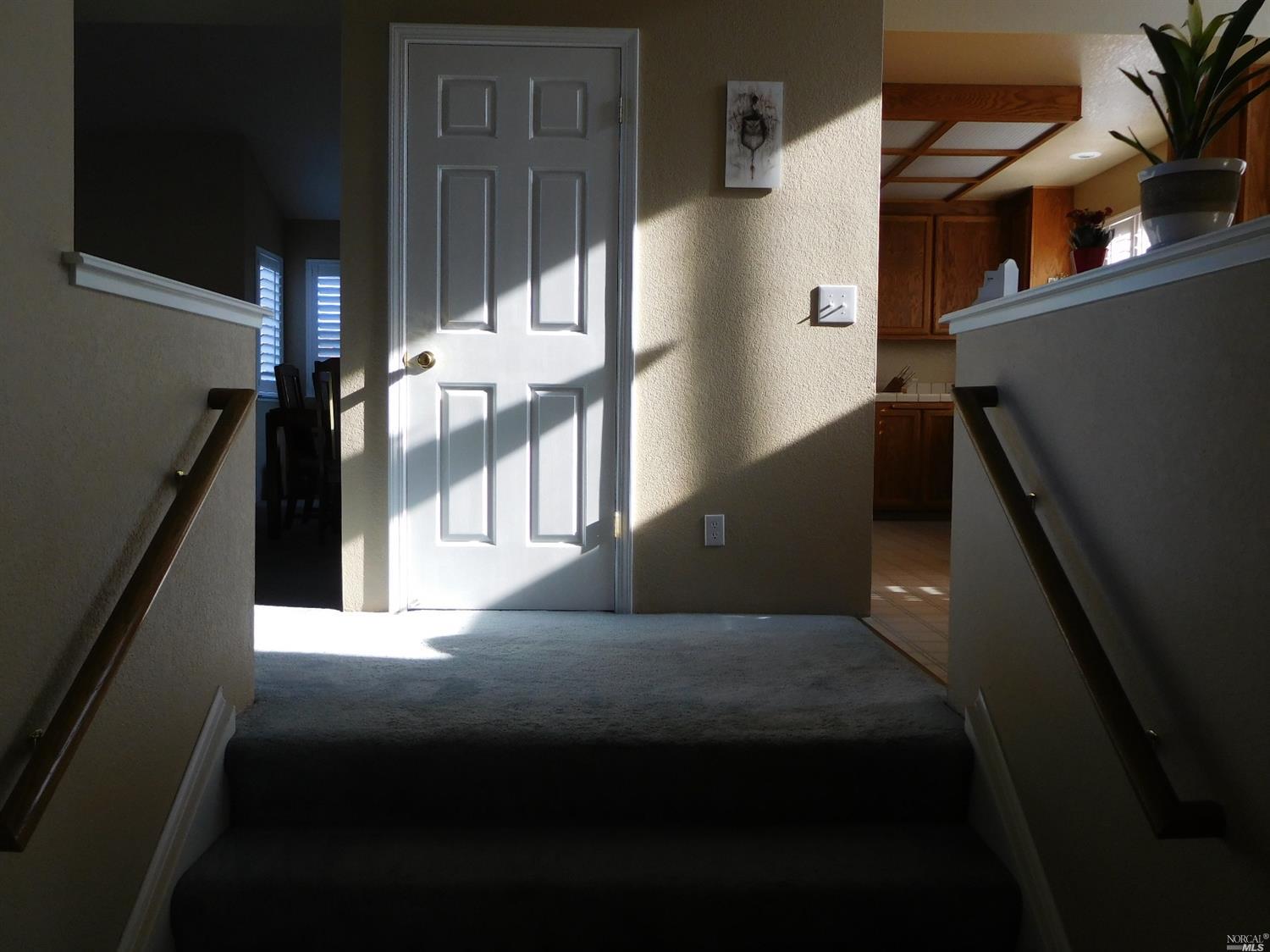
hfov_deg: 69.4
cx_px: 635
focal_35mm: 25
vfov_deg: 54.9
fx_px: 917
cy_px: 476
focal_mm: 4.5
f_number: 3.4
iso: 125
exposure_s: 1/80
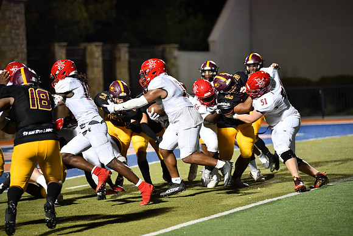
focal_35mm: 165
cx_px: 176
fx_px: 1618
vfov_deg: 8.3
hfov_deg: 12.4
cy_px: 118
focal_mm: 165
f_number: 2.8
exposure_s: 1/1250
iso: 6400
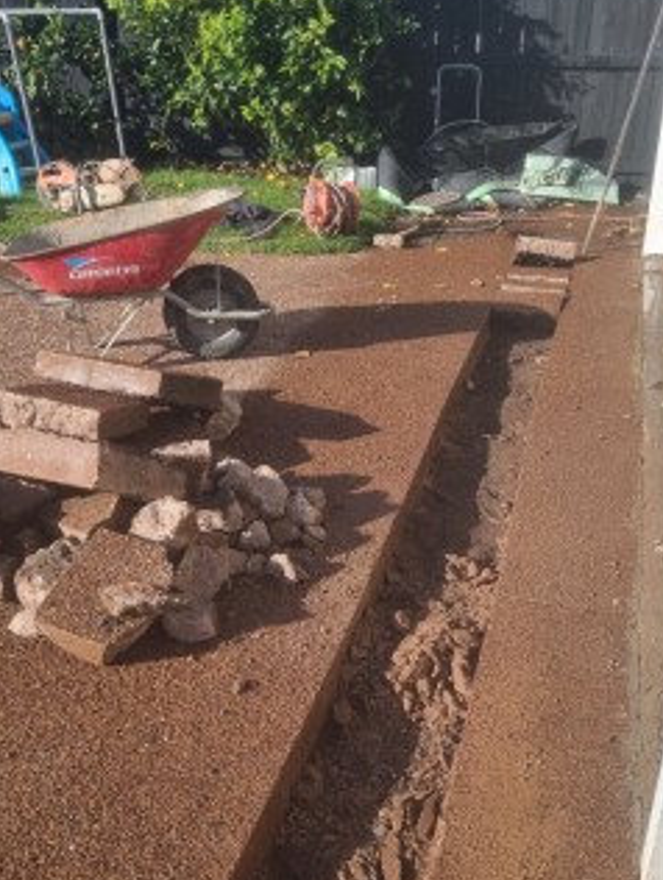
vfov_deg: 49.7
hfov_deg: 38.7
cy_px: 540
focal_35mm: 37
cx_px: 379
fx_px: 942
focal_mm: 5.4
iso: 50
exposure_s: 1/1220
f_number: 1.8
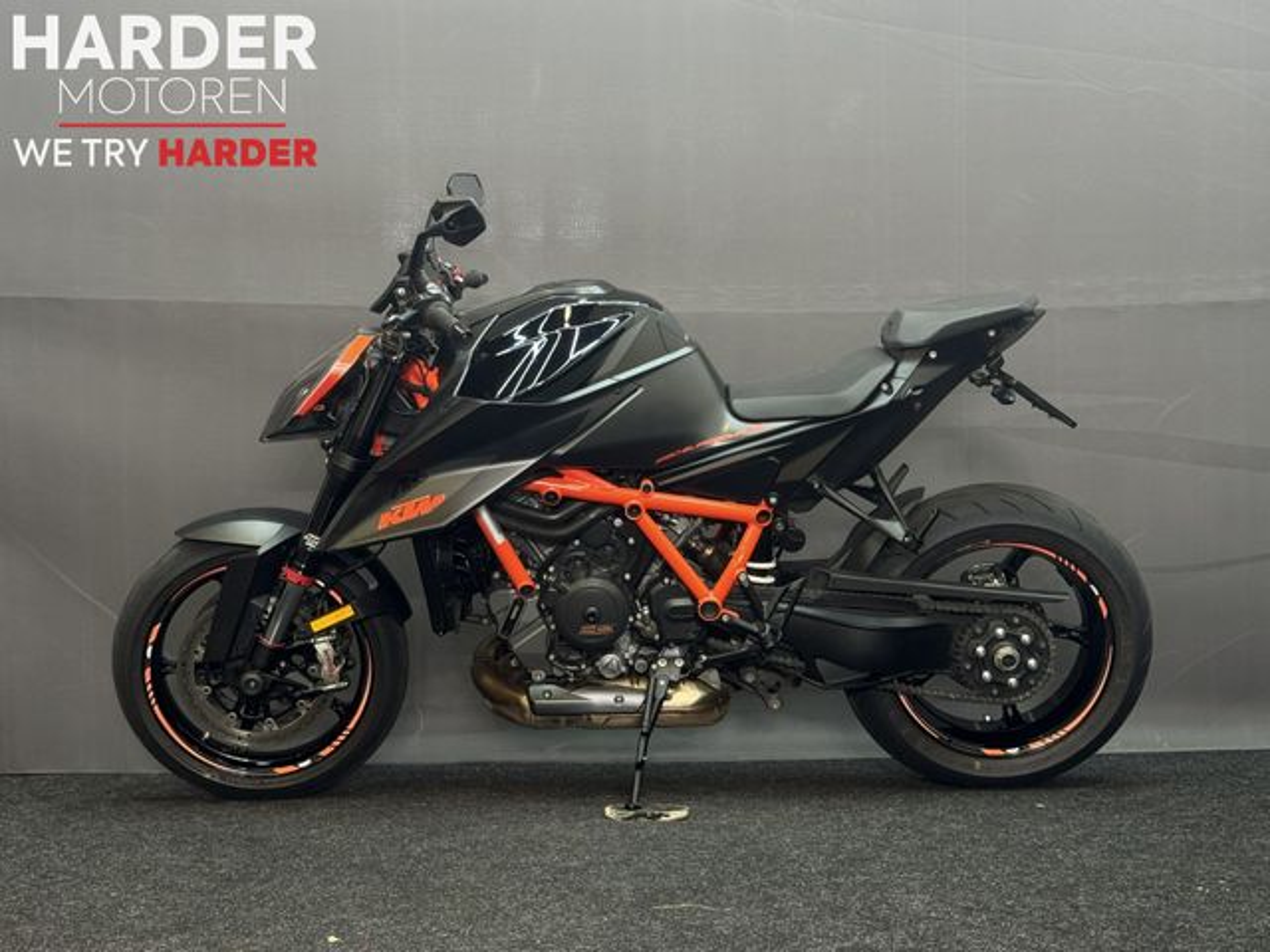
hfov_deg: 39.7
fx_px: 1761
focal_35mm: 48
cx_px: 635
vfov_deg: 30.3
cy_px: 476
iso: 160
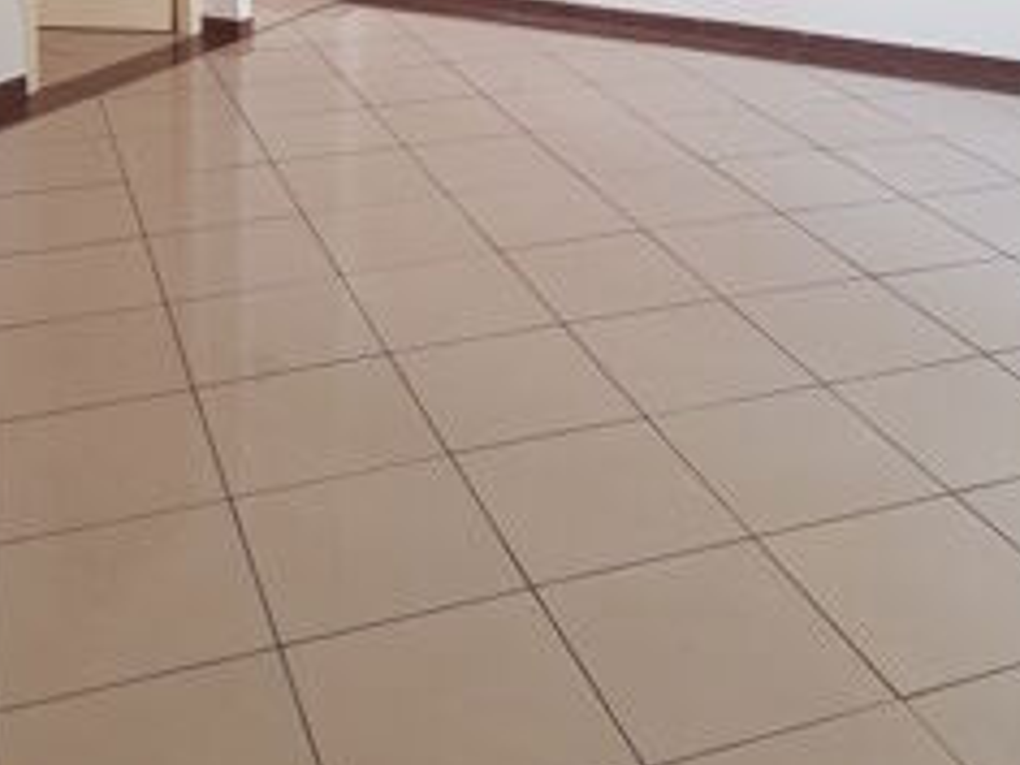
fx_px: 1385
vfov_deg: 27.6
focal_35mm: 47
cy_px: -119
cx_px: 532
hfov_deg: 40.4
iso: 80
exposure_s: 1/50
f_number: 1.7
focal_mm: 4.2
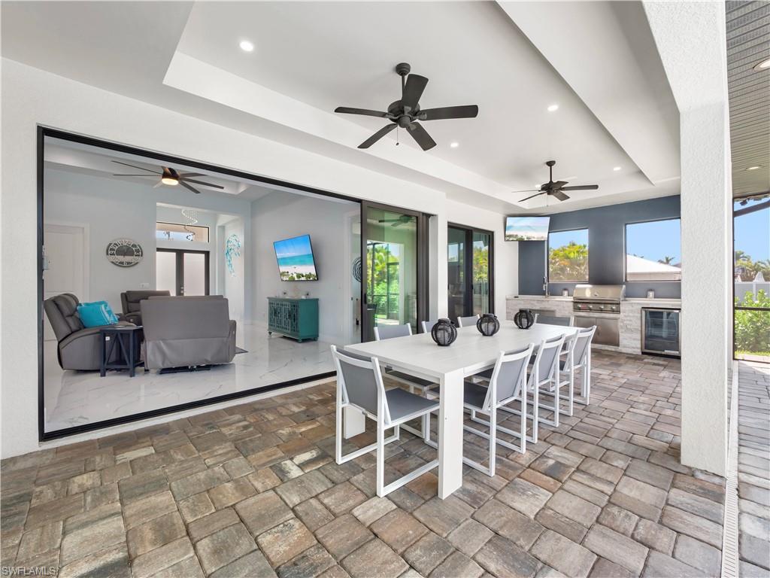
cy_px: 289
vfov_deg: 85.7
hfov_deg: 102.1
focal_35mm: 14
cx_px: 385
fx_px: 311
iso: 200
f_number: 7.1
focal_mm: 7
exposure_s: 1/25
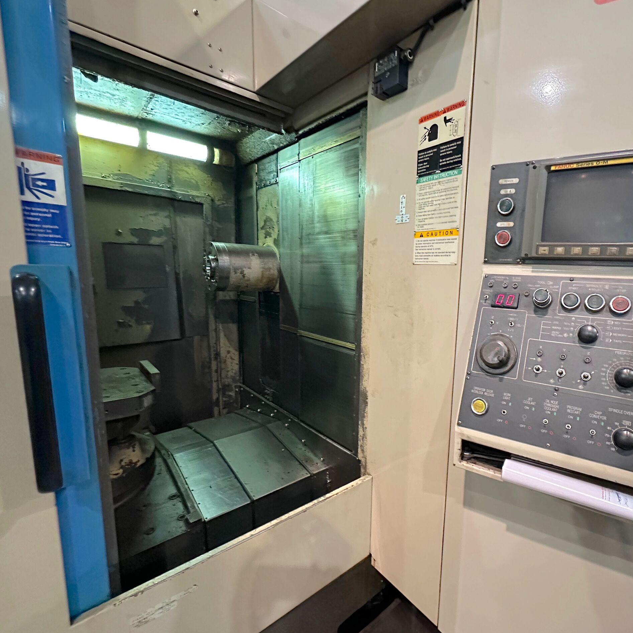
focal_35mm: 17
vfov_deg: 84.0
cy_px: 324
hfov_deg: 82.1
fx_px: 352
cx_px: 403
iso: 1000
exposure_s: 1/50
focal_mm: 2.22
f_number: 2.2
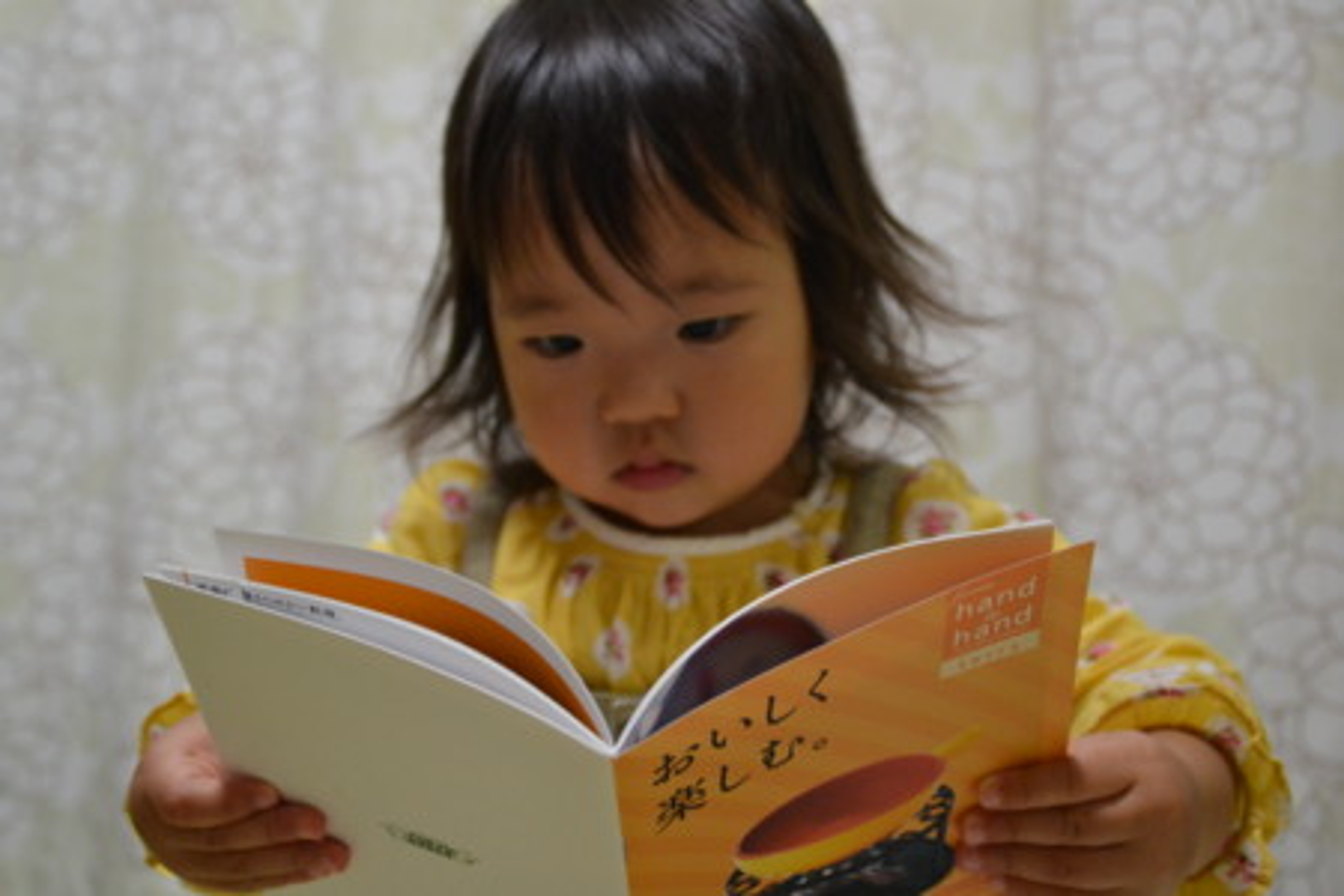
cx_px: 672
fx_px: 1568
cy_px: 448
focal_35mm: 42
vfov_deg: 31.9
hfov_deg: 46.4
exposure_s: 1/60
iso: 1600
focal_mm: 28
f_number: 4
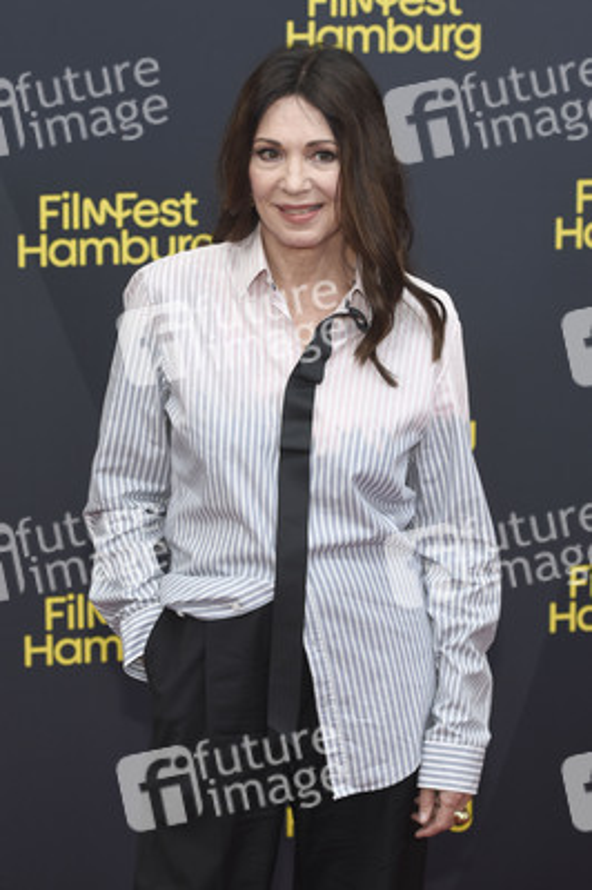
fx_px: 2594
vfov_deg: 19.5
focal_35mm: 105
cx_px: 296
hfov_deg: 13.0
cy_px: 445
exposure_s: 1/500
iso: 400
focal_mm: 70
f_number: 4
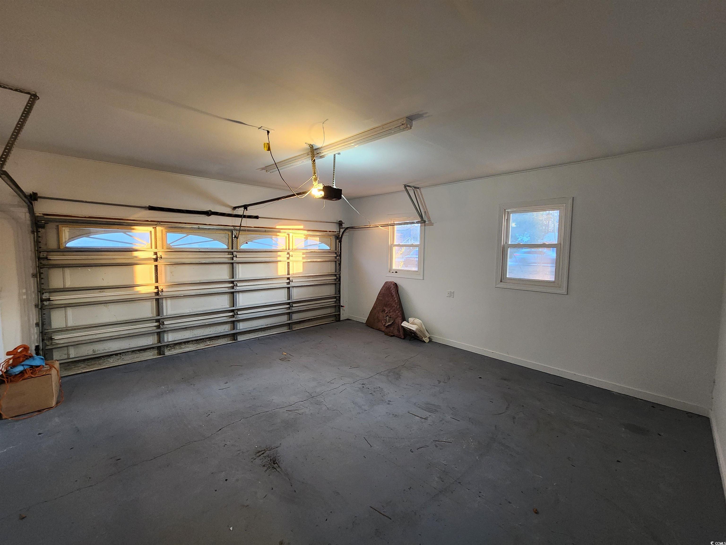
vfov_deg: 89.9
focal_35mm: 13
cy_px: 272
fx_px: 273
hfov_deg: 106.2
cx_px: 363
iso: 400
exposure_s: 1/30
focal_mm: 2.2
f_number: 2.2
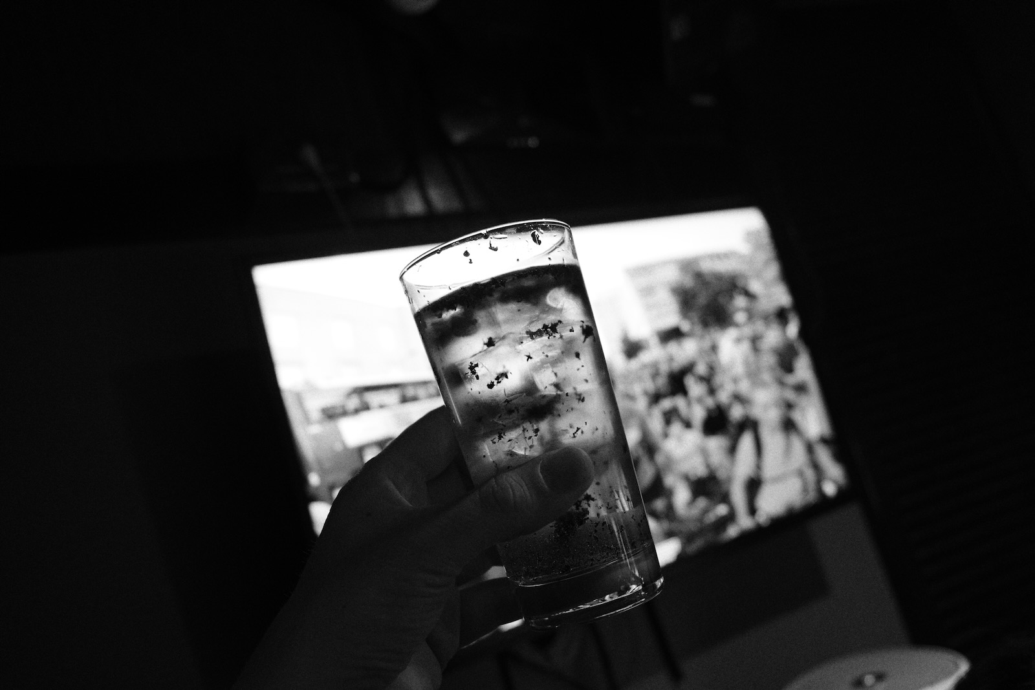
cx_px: 518
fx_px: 805
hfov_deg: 65.5
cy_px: 345
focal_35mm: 28
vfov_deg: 46.4
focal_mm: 18.3
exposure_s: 1/160
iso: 6400
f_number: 2.8
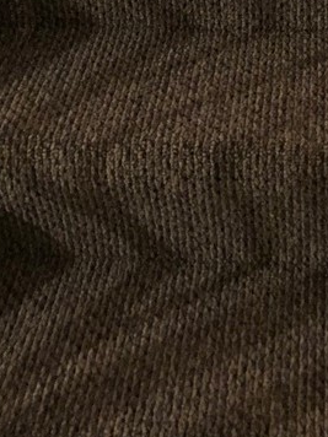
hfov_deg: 17.2
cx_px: 273
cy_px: -199
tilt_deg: -20.9
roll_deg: +0.6
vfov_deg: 20.2
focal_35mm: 85
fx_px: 1074
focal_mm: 4
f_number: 1.8
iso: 640
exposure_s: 1/15
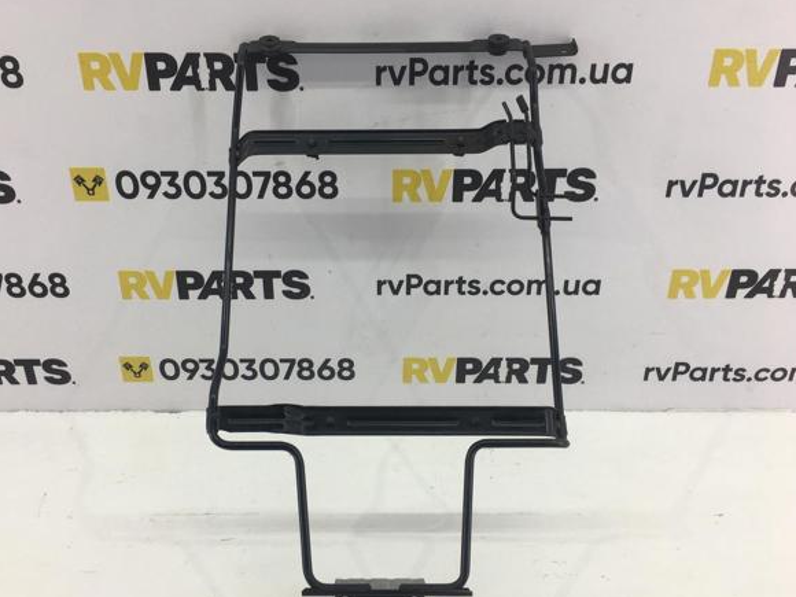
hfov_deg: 56.8
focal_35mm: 32
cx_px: 369
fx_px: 736
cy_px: 320
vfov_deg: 44.1
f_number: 2.2
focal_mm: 4.15
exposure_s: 1/100
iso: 32
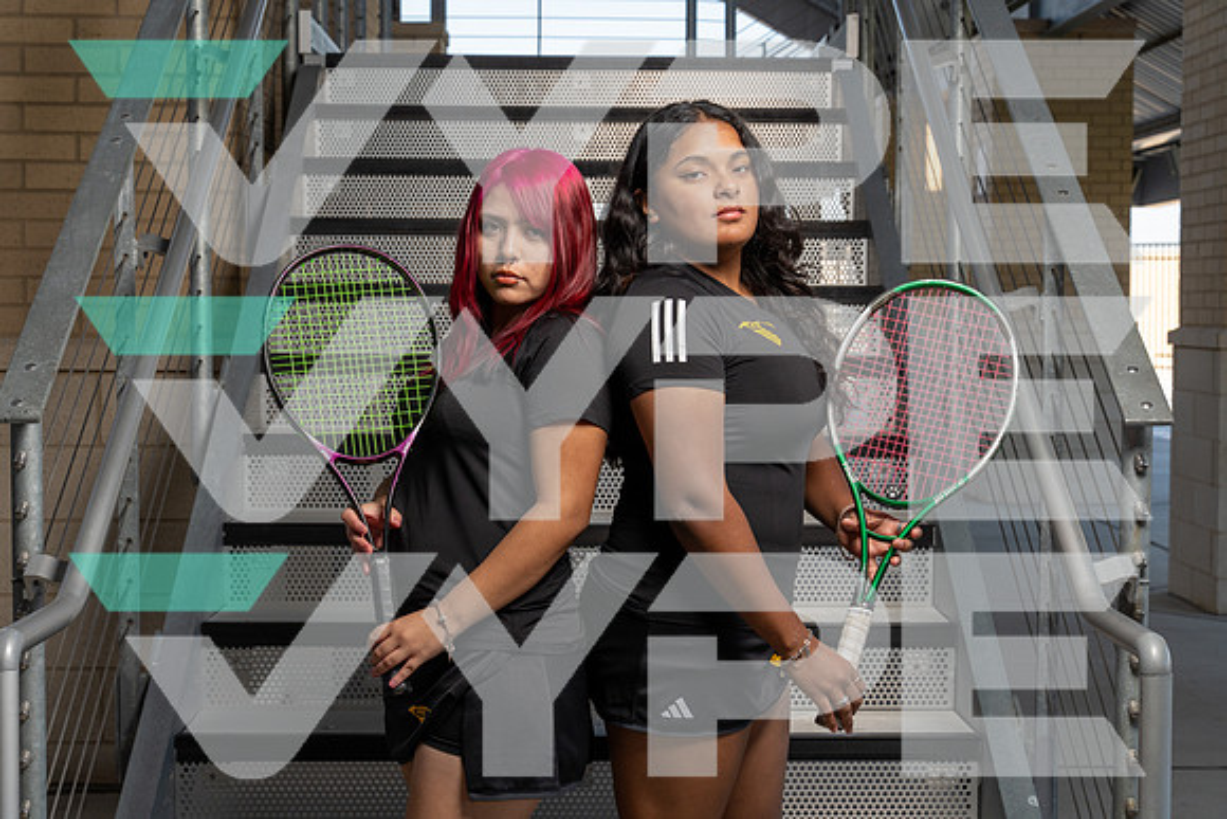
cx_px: 614
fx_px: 2182
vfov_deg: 21.3
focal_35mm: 64
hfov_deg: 31.4
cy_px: 410
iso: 250
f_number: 8
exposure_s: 1/250
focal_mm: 64
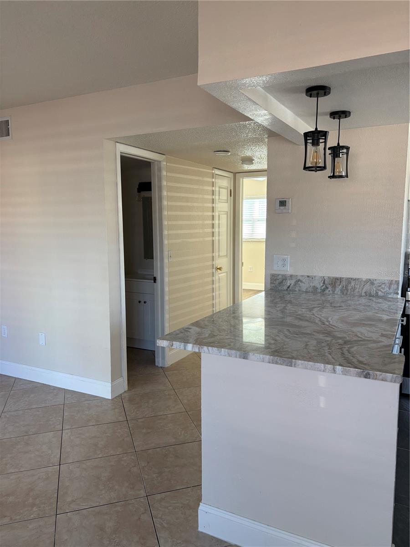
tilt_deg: -6.6
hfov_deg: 53.1
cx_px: 205
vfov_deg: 67.3
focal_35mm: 26
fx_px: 411
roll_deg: +0.3
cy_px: 274
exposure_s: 1/121
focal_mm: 5.96
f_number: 1.6
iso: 125
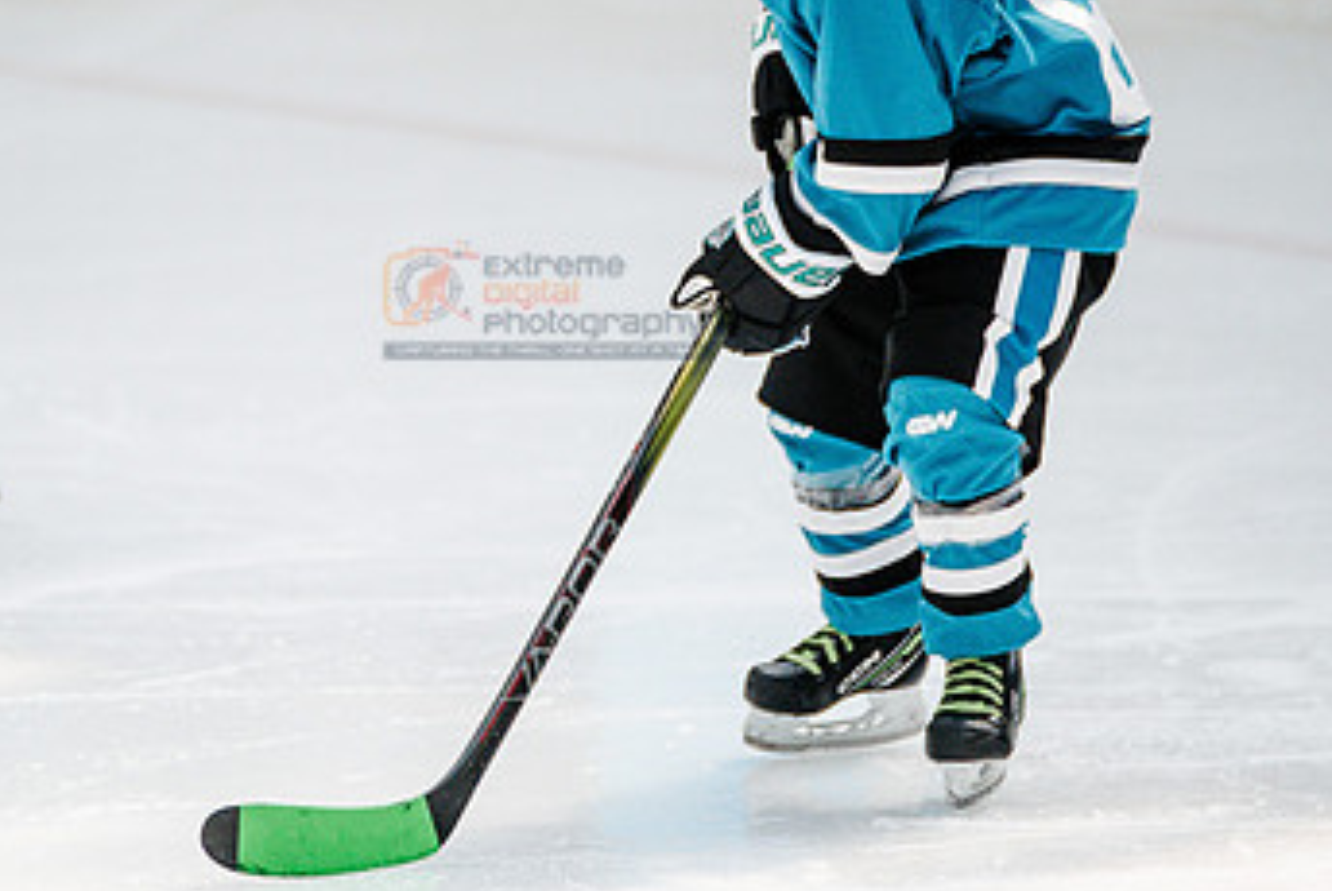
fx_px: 17886
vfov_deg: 2.9
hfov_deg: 4.3
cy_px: 263
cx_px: 297
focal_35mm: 483
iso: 1250
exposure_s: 1/3200
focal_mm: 234
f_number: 3.2
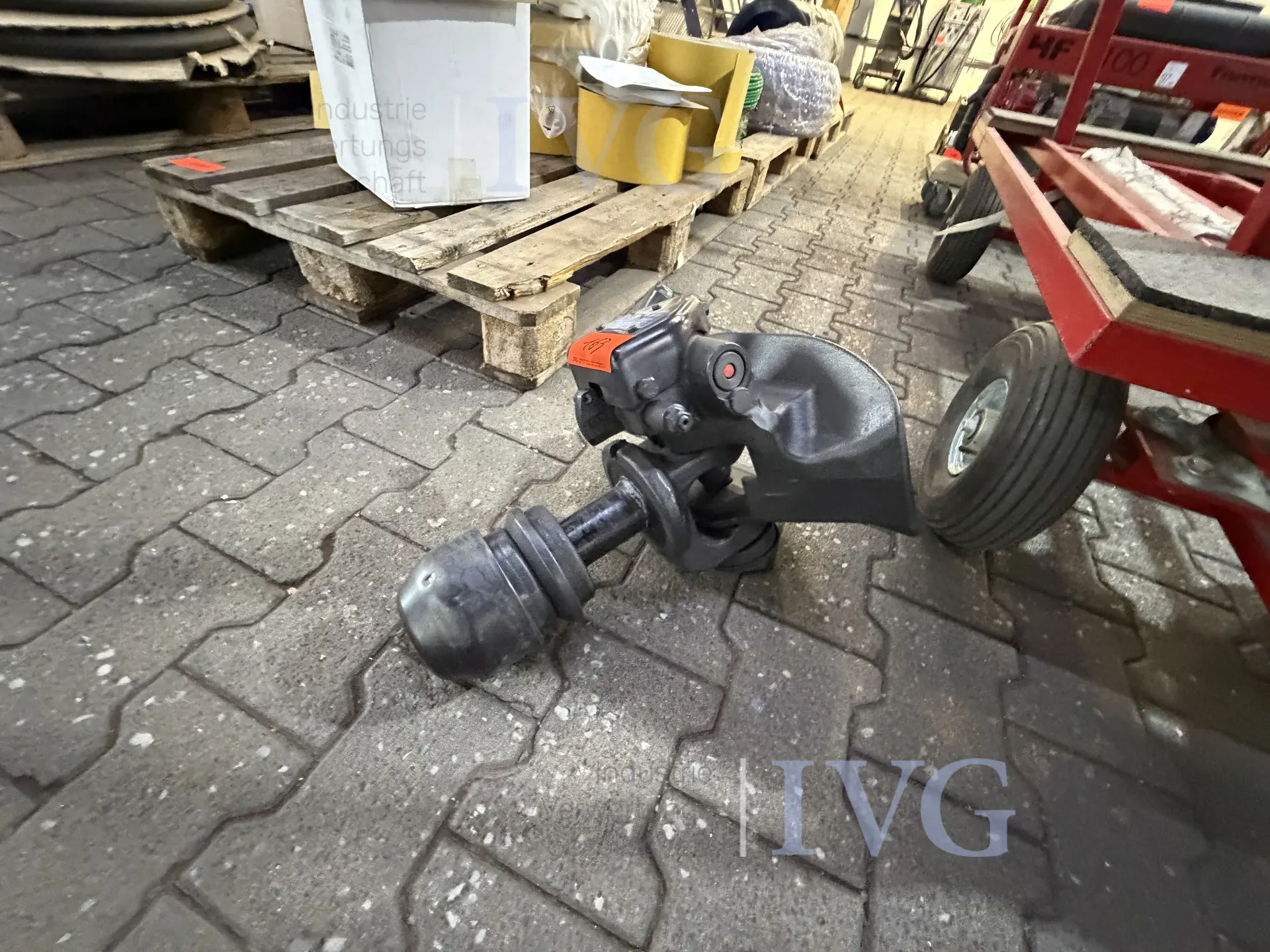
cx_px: 635
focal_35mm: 14
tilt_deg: -39.7
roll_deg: -4.7
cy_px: 476
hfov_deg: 102.1
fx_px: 514
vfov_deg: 85.7
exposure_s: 1/50
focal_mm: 2.22
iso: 1250
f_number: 2.2
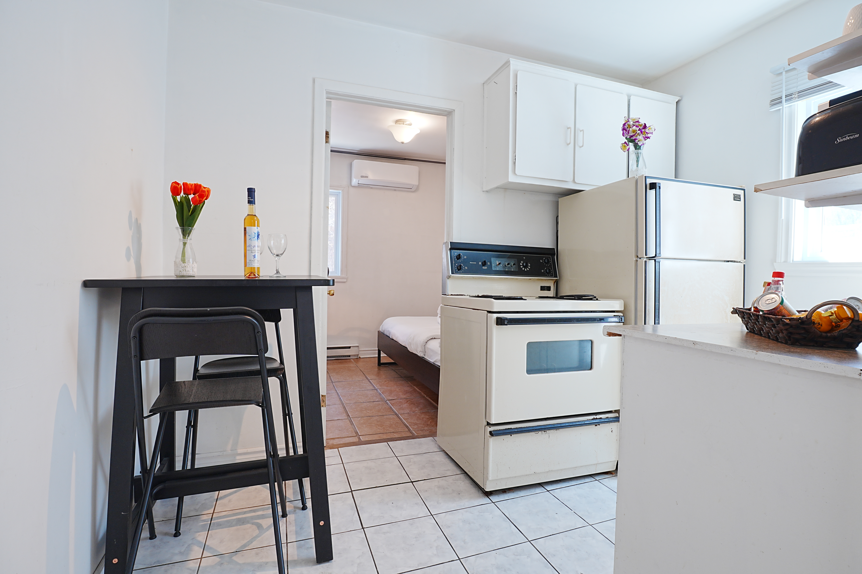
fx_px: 395
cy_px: 287
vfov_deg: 72.1
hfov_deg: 95.0
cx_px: 431
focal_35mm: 16
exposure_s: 1/4
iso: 100
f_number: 8
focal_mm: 11
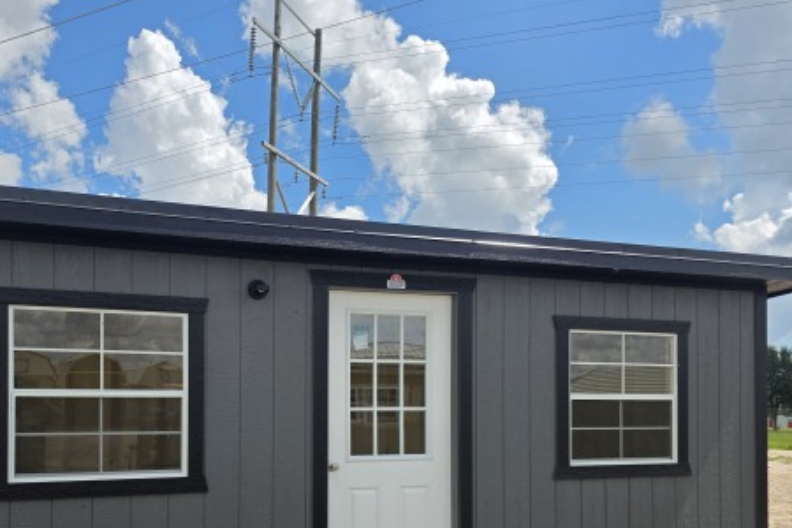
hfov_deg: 55.2
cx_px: 301
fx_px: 748
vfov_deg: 38.0
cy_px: 392
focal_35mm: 34
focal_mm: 6.3
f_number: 1.7
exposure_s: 1/6574
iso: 80
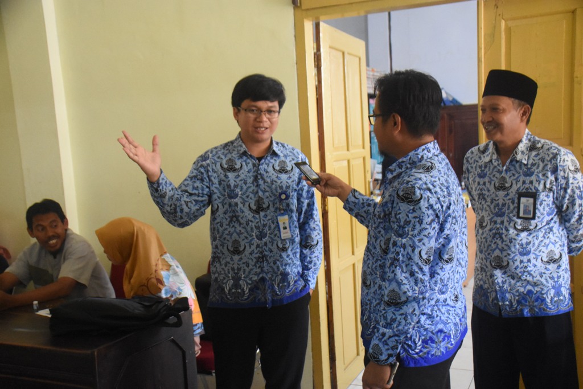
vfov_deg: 34.2
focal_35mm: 39
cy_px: 194
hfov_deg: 49.5
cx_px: 292
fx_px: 632
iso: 6400
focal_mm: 26
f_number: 4
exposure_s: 1/100
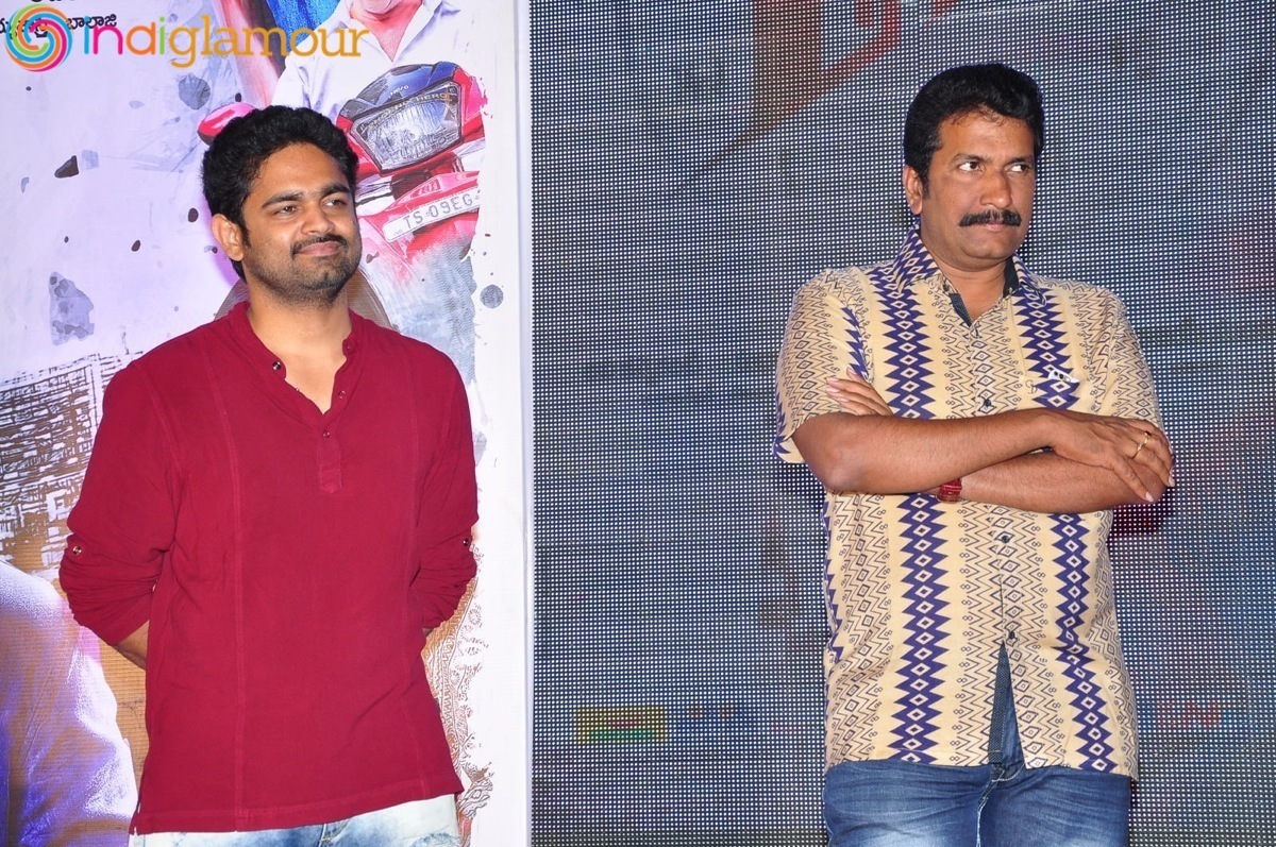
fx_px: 3292
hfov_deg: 21.9
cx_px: 638
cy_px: 424
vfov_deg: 14.7
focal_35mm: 93
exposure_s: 1/125
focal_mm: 62
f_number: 6.3
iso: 400
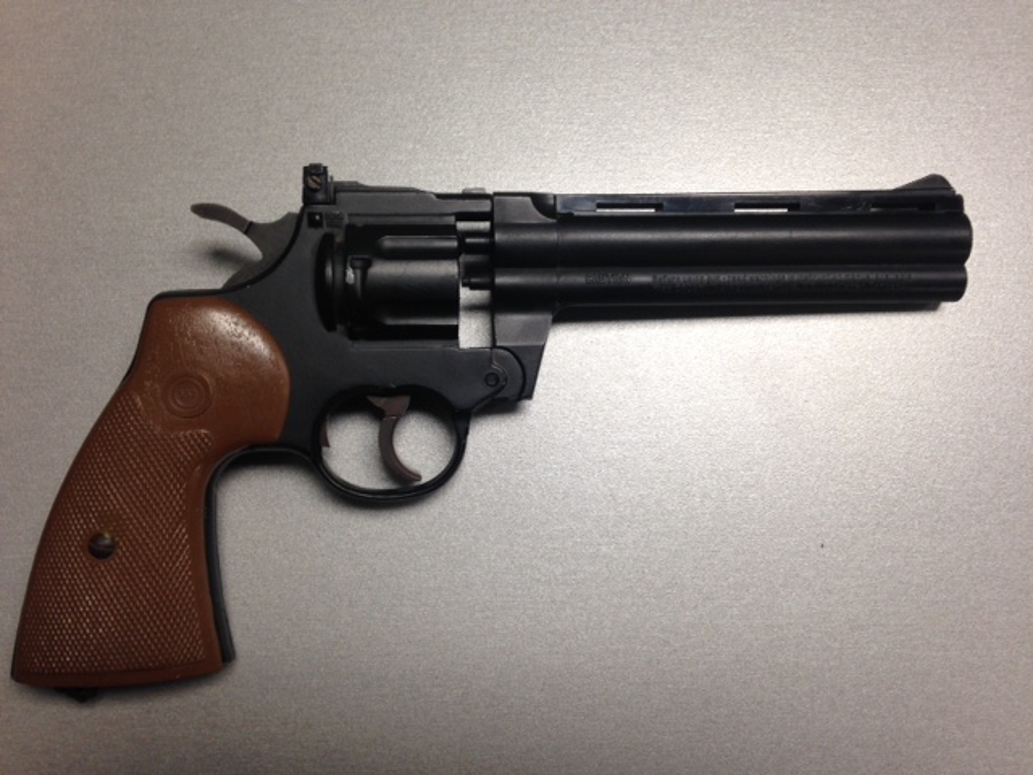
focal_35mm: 33
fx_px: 985
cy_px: 388
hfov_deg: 55.4
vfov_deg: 42.9
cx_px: 516
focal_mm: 4.12
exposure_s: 1/30
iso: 50
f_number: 2.4
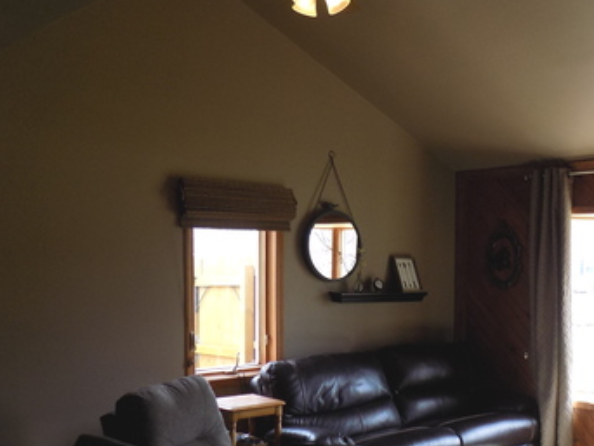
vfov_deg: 33.2
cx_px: 479
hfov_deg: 41.8
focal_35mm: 43
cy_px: 311
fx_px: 738
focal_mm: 4
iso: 80
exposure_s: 1/40
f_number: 3.1
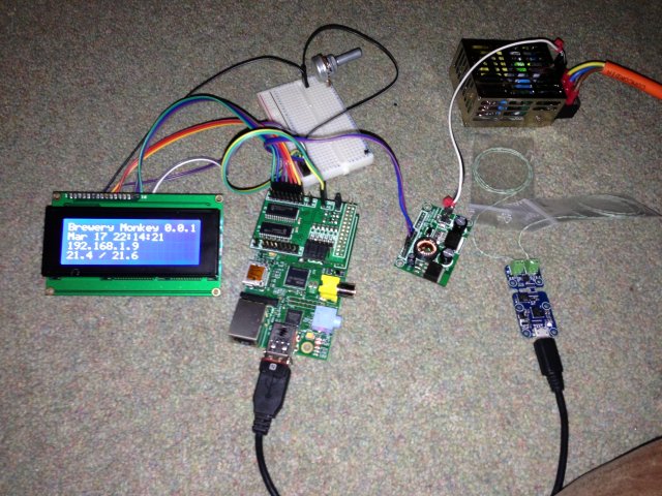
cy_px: 248
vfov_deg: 42.9
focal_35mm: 33
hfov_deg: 55.4
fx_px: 631
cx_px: 331
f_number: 2.4
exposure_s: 1/17
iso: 50
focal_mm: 4.13
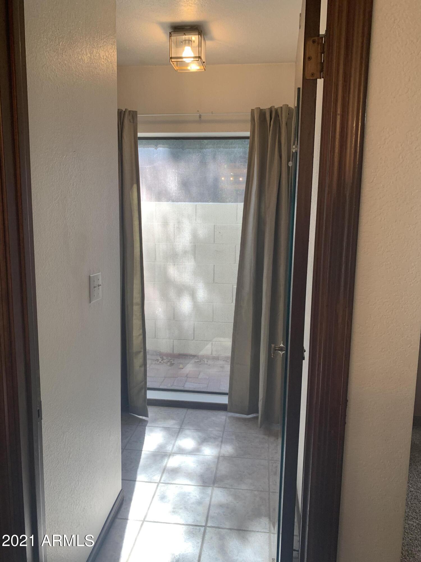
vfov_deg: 67.3
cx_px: 210
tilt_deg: -8.0
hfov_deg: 53.1
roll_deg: -1.3
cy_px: 281
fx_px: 422
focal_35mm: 26
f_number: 1.8
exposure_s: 1/120
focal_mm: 4.25
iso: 50
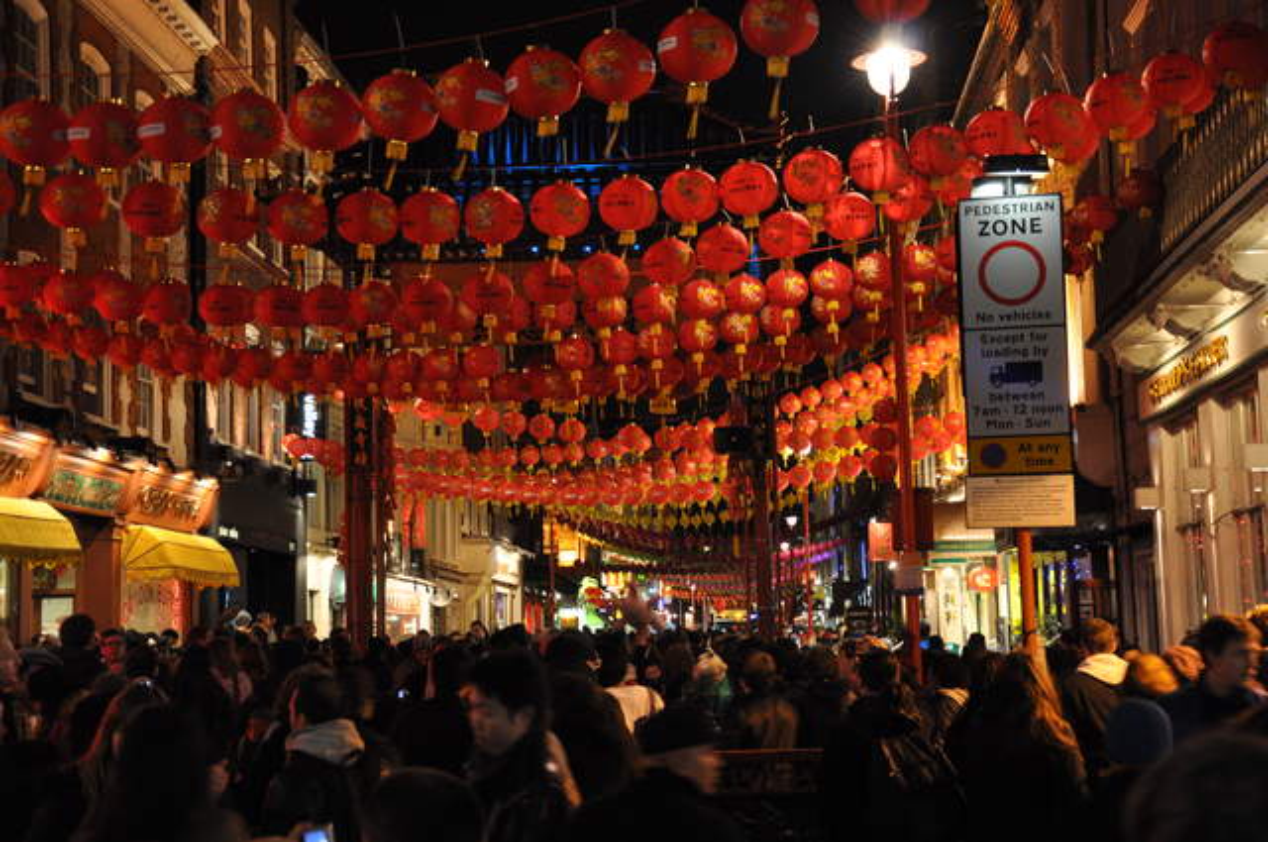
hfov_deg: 35.1
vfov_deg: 23.7
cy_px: 421
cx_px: 634
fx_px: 2005
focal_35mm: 57
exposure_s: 1/20
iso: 640
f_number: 5
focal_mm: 38
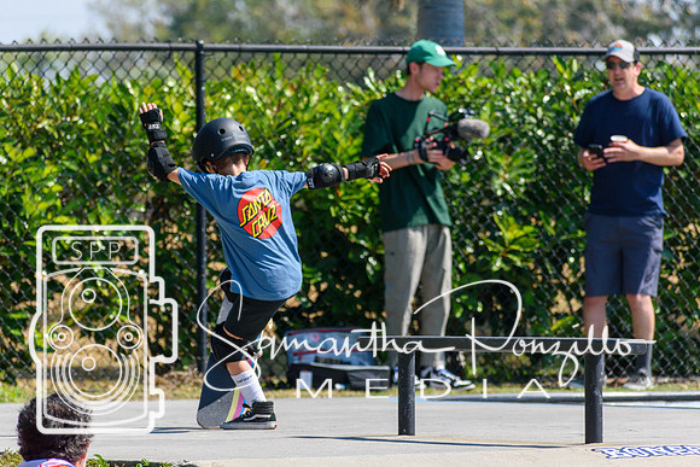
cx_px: 350
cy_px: 234
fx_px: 6126
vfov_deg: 4.4
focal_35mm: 315
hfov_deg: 6.5
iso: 320
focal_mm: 210
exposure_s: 1/2000
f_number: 5.6
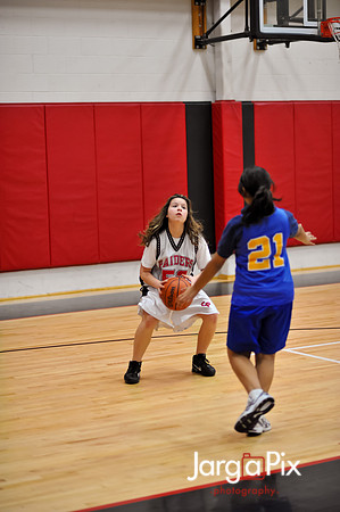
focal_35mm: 85
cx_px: 170
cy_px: 256
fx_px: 1207
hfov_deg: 16.0
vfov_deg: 23.9
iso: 1400
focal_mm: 85
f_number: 2
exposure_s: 1/500
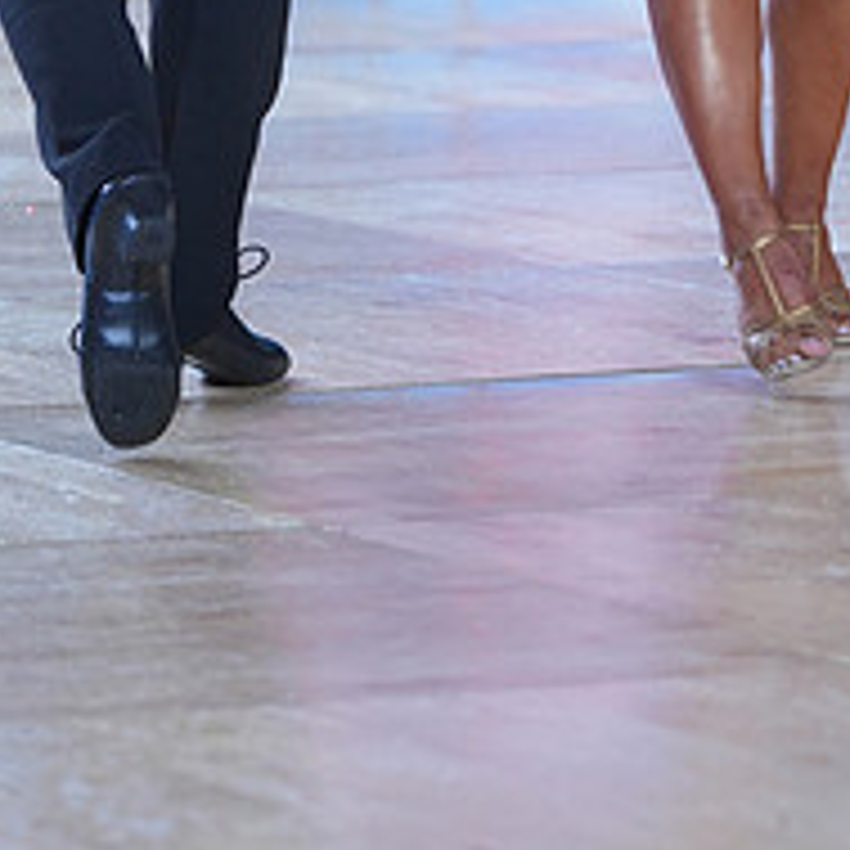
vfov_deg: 4.6
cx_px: 690
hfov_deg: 4.7
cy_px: -450
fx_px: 10418
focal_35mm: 375
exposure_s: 1/400
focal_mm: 144
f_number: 4.5
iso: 800
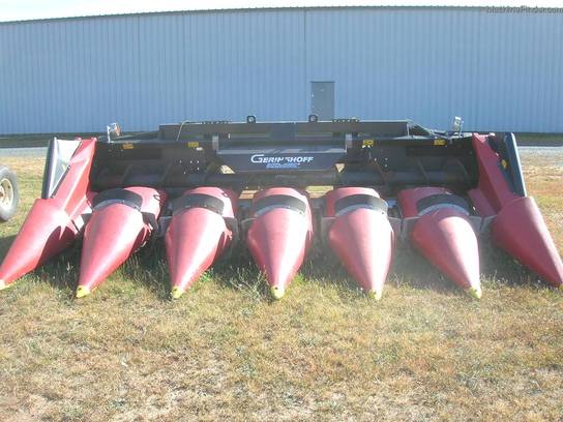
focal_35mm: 34
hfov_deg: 54.0
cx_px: 282
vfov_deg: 41.8
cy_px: 211
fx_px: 553
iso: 50
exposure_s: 1/140
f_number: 4.9
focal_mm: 5.7
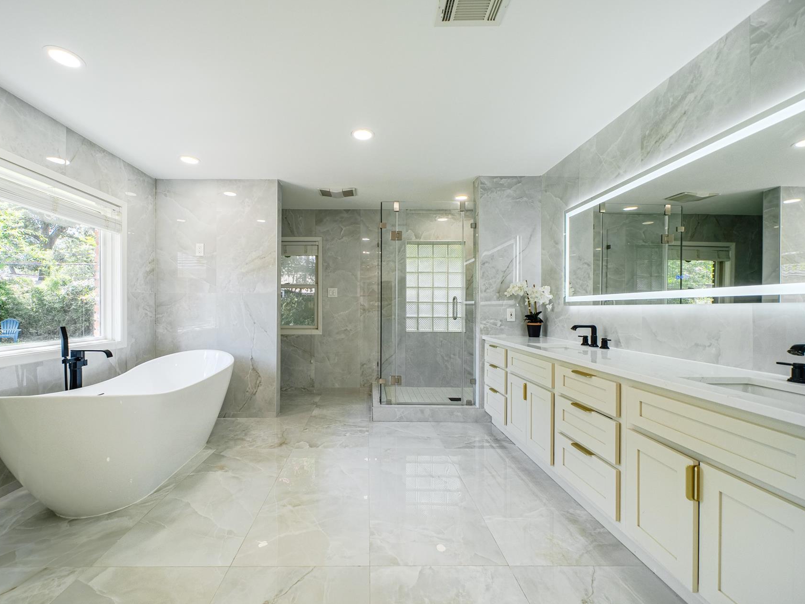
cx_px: 375
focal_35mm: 14
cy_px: 300
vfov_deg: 85.7
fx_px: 326
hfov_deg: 101.9
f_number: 8
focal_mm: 12
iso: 640
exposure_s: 1/800
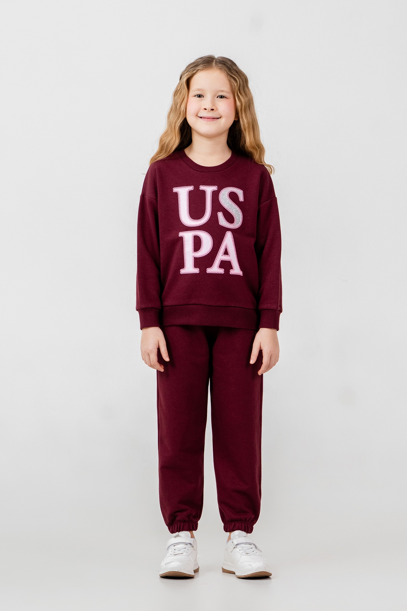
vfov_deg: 17.3
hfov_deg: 11.6
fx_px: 2001
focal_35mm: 118
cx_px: 204
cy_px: 306
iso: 200
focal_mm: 79
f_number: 7.1
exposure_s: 1/160
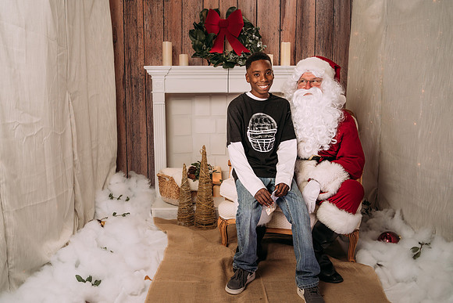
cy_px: 155
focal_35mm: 37
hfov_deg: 51.7
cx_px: 217
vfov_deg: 35.8
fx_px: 468
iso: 100
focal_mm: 35
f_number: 5
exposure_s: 1/100
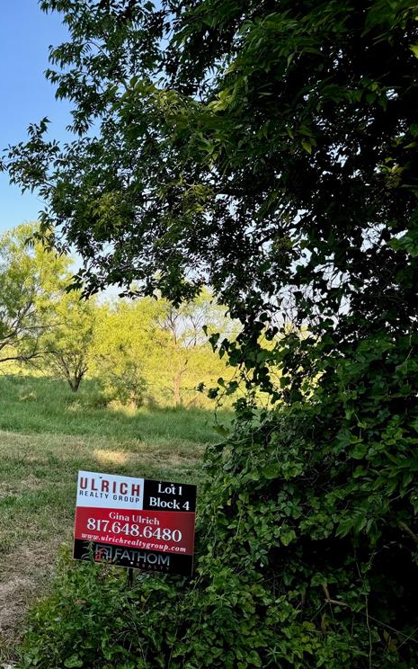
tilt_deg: +0.8
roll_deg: -3.2
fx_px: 638
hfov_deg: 33.4
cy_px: 339
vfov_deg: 55.3
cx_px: 8
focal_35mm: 35
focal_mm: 6.76
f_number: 1.78
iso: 80
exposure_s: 1/952
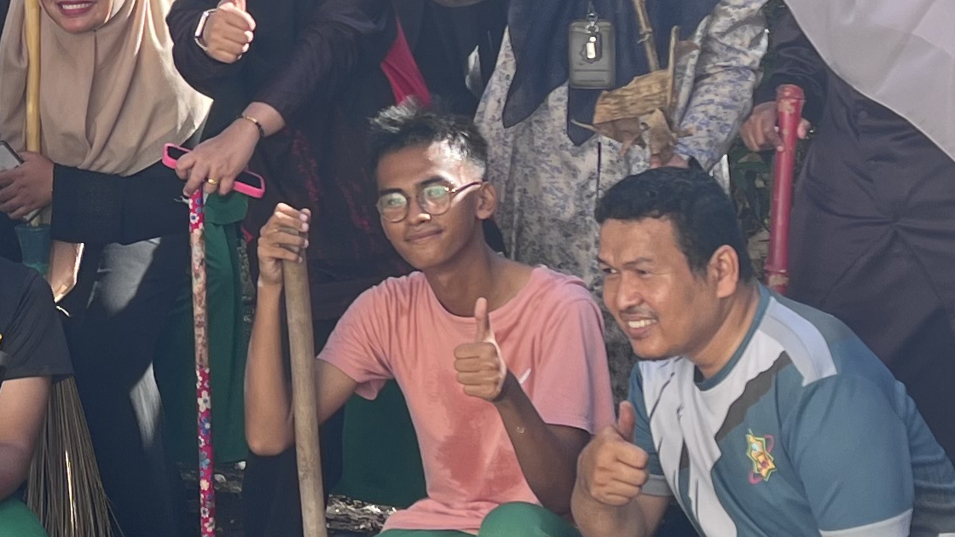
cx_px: 57
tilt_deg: -4.8
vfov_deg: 11.8
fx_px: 2583
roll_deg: +0.3
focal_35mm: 102
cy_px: 44
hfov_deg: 20.4
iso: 50
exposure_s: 1/484
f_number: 1.6
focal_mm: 5.1
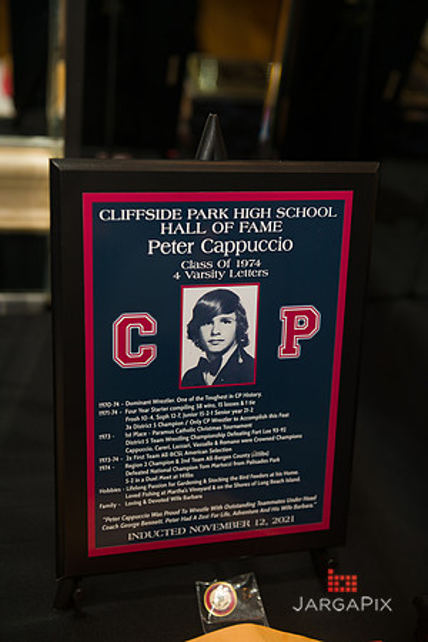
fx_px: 856
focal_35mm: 48
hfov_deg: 28.1
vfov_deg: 41.1
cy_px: 321
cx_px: 214
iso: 400
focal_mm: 48
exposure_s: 1/200
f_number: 3.2
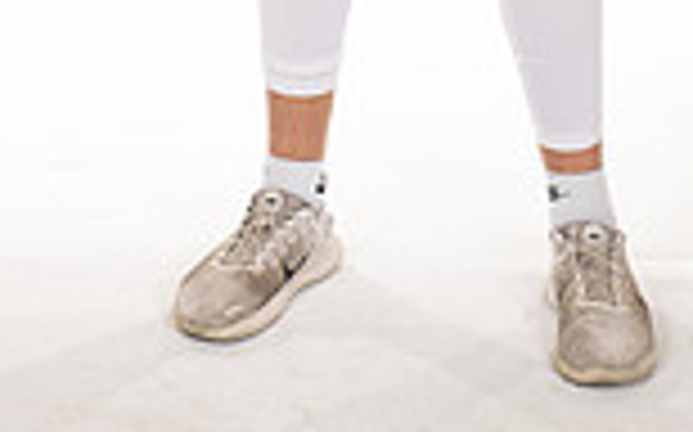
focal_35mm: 173
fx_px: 3265
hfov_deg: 12.1
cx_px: 216
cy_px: -536
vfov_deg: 7.2
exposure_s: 1/320
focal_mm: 58
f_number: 8
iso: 800
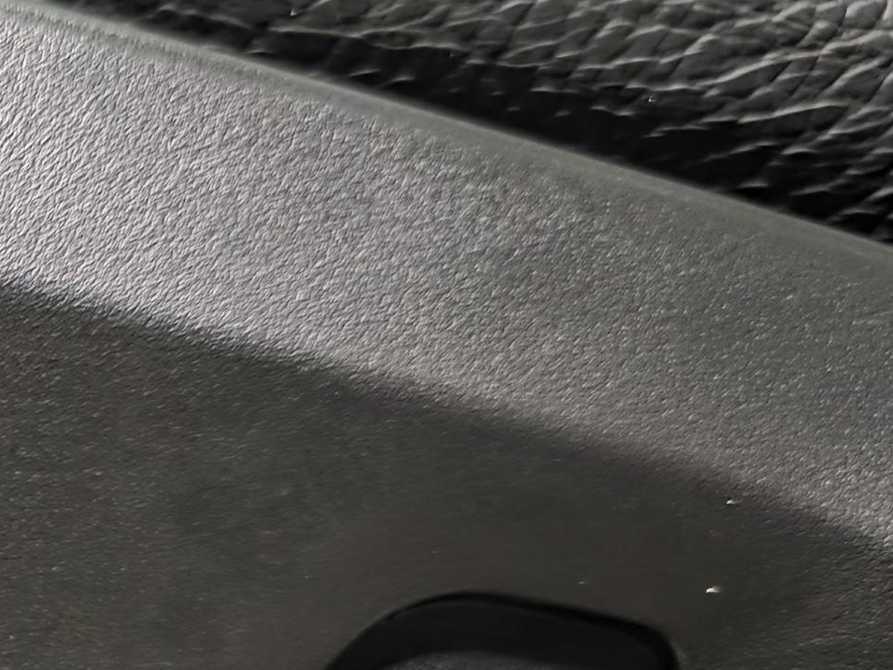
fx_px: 1986
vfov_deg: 18.6
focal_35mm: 77
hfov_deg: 21.3
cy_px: 691
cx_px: -444
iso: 2000
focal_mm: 6.3
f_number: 1.7
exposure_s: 1/20
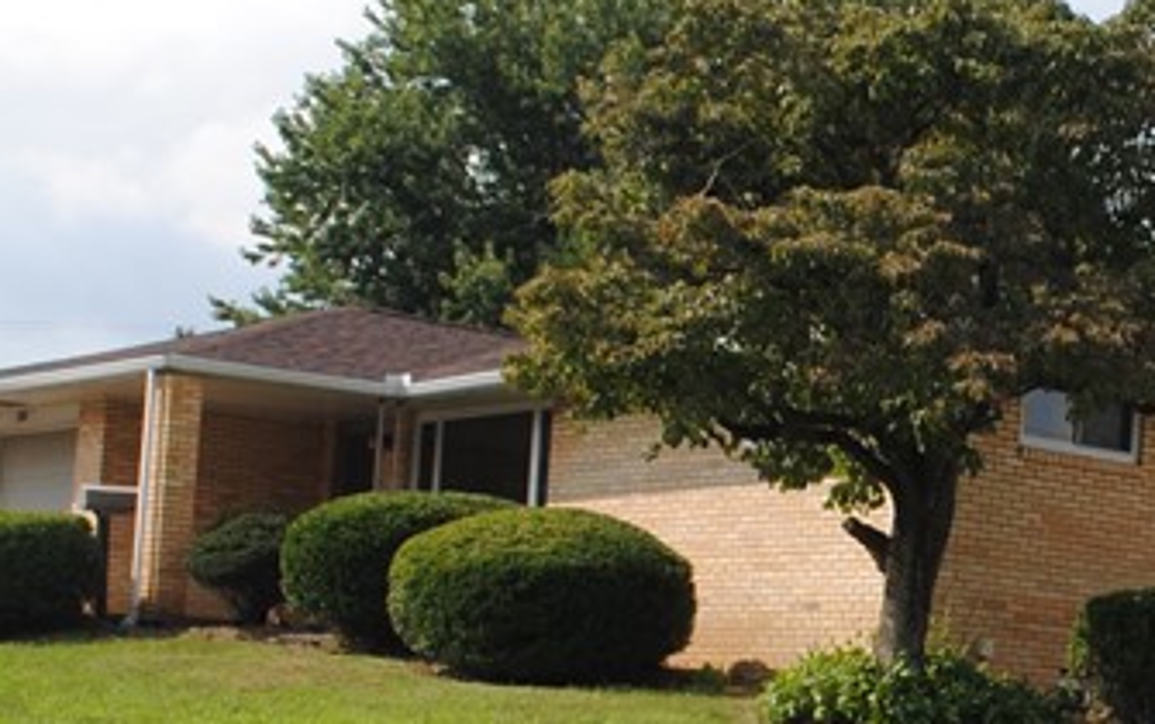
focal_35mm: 89
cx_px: 1089
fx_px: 2804
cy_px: 624
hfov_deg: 22.6
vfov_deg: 14.6
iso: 100
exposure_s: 1/200
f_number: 10
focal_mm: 18
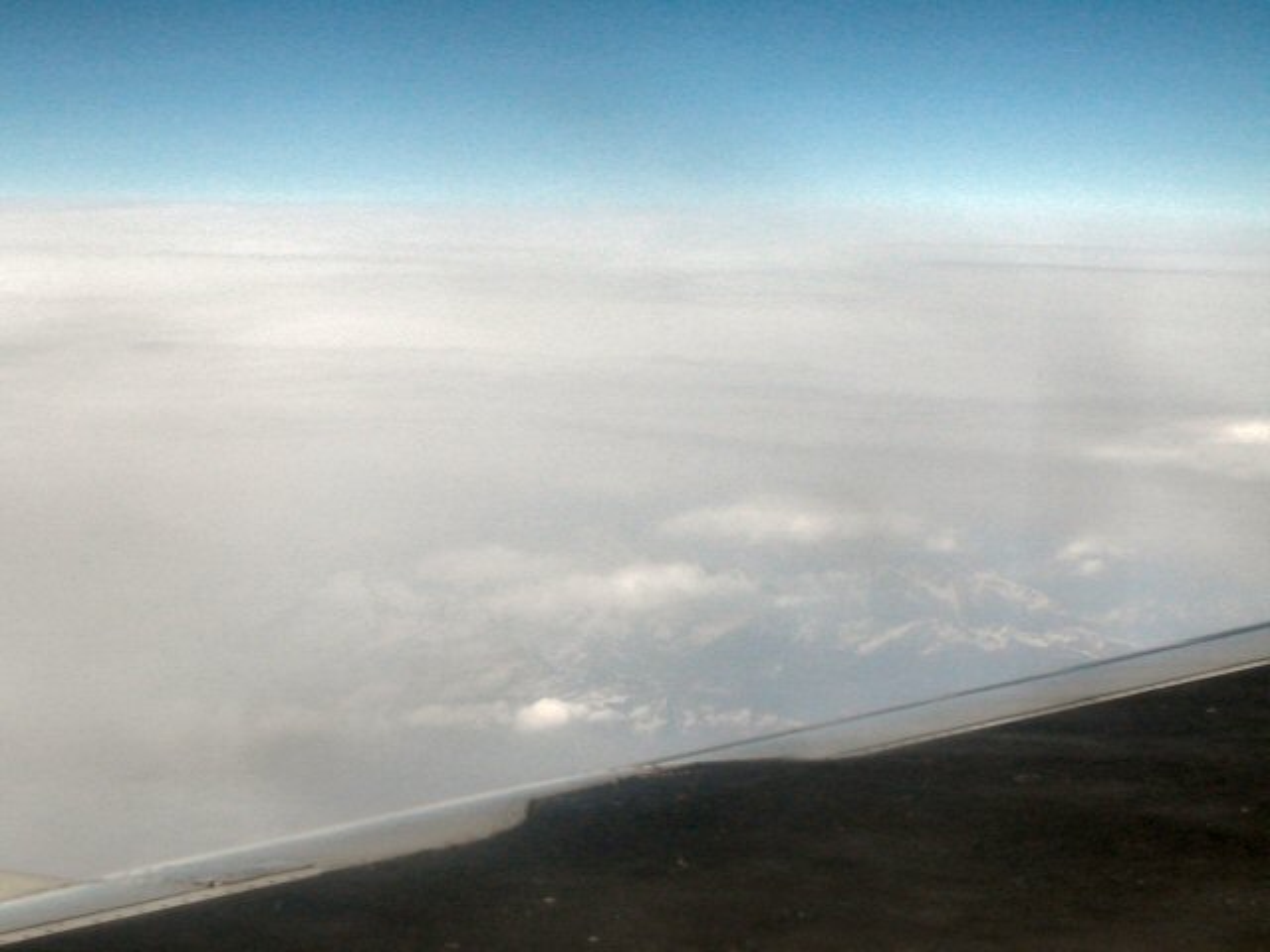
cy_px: 476
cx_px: 635
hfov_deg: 17.7
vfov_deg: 13.3
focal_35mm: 111
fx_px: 4072
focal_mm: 16.8
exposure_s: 1/553
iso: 100
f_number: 4.8
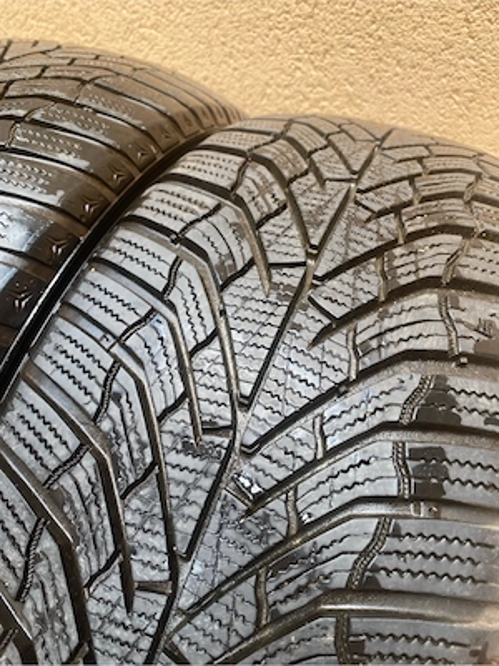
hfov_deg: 53.1
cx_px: 250
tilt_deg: -41.5
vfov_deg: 67.3
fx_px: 500
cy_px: 333
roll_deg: -9.9
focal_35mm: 26
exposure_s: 1/315
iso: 32
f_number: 1.8
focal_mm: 4.25
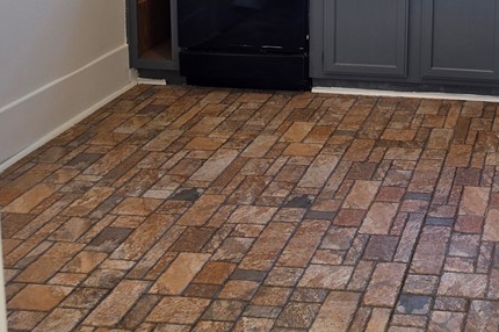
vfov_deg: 22.4
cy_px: -37
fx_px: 789
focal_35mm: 57
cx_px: 507
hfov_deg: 32.1
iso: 40
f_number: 1.4
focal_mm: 6.5
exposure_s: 1/120
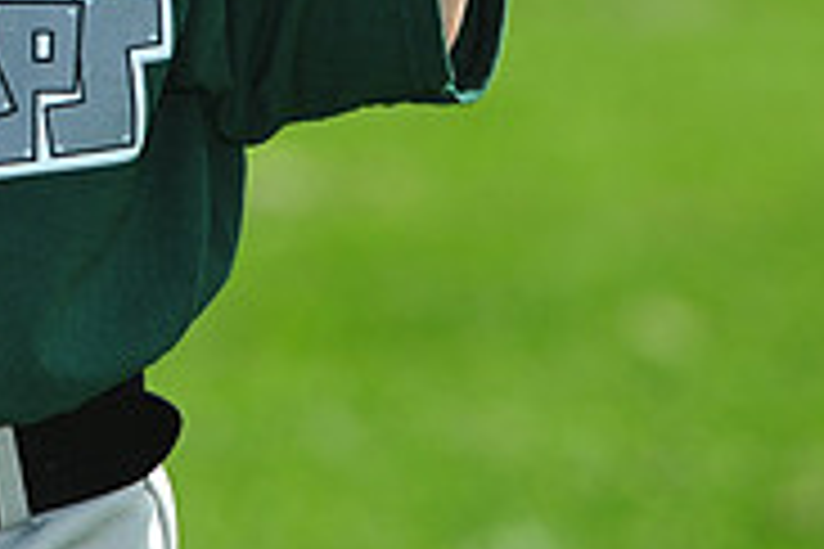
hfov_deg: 3.9
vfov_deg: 2.6
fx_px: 11993
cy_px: -302
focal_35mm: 524
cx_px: -162
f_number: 5
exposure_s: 1/2500
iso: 400
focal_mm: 165
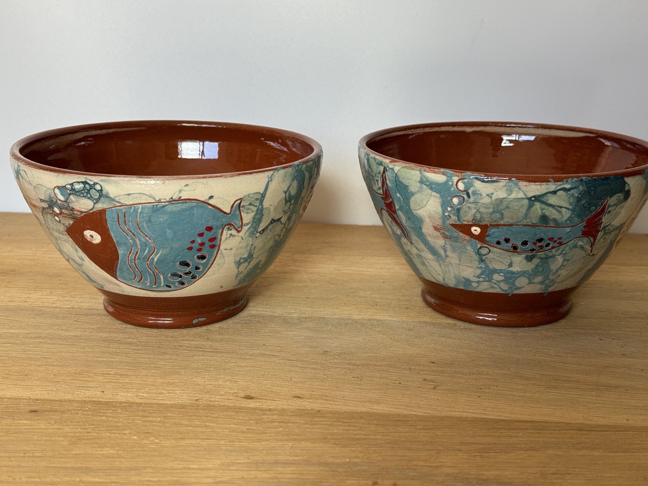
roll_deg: -0.8
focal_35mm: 48
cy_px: 243
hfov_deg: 39.7
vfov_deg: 30.3
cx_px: 324
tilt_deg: -15.1
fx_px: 899
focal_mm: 6.76
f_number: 1.78
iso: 64
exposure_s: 1/343
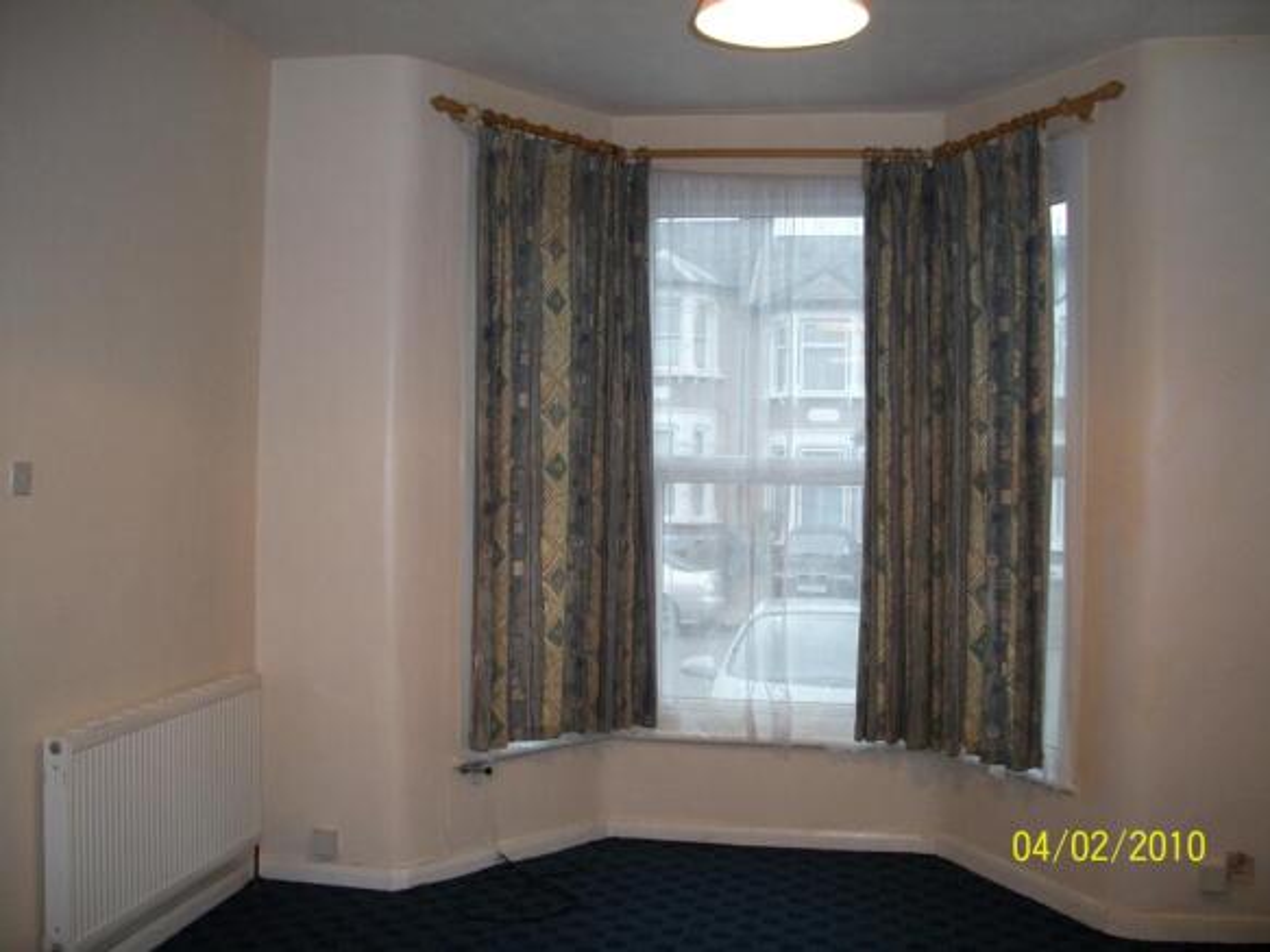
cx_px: 635
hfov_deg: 52.6
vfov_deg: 40.7
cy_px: 476
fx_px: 1284
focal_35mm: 35
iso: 160
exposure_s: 1/30
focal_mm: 6.3
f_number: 3.1
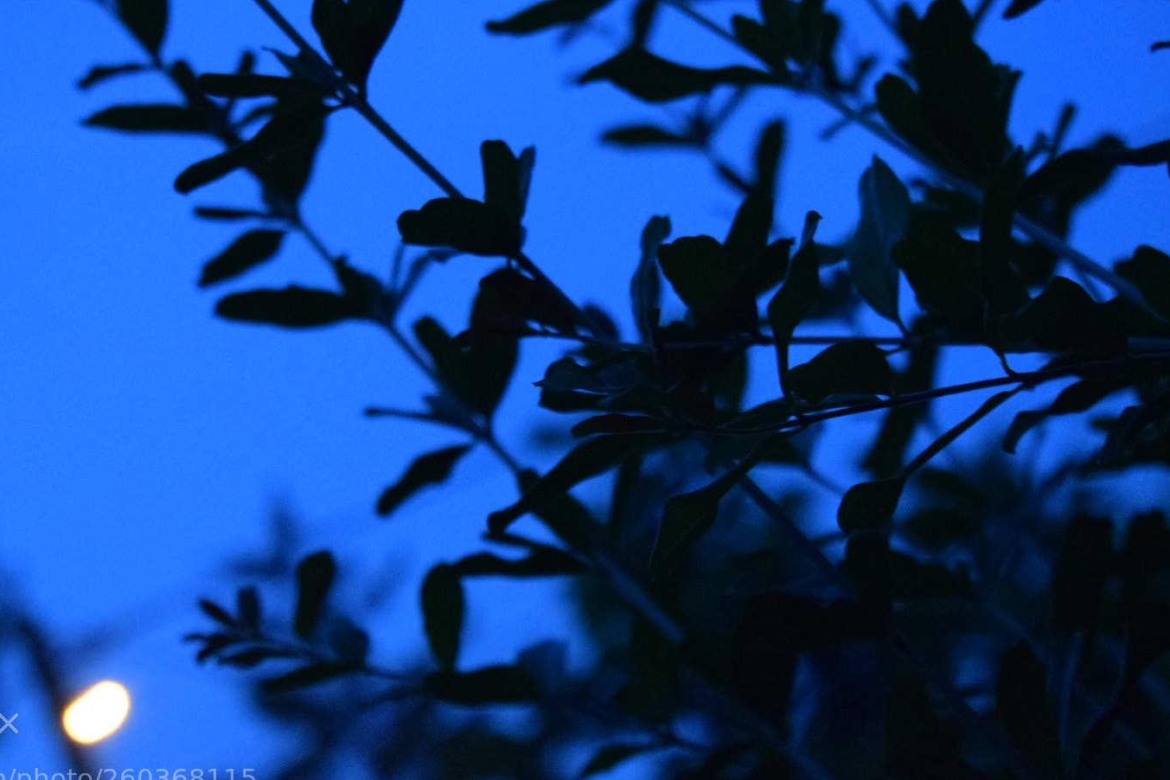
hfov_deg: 20.9
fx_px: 3171
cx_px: 495
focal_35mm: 98
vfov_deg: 14.0
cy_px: 385
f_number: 5.6
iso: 6400
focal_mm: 55
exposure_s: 1/13
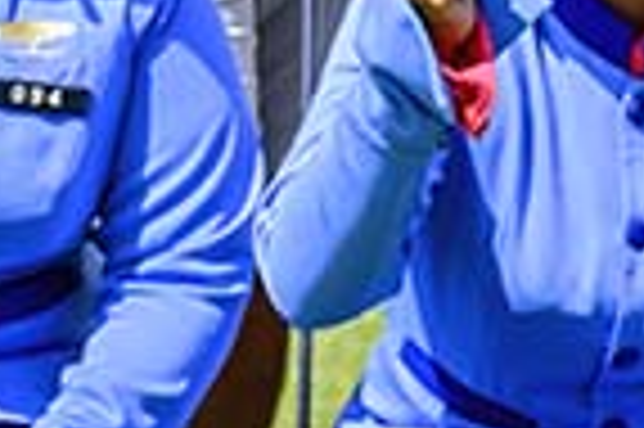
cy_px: -266
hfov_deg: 7.6
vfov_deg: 5.0
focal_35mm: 269
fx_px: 4807
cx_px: 685
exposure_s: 1/1600
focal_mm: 40
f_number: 8
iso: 800
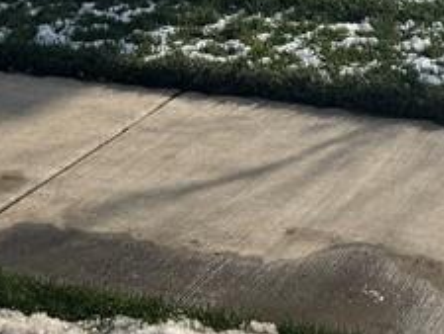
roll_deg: -0.3
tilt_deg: +2.6
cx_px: 207
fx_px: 1399
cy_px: -389
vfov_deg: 11.8
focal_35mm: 109
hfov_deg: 18.0
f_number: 1.78
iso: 80
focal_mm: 6.76
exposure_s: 1/7937
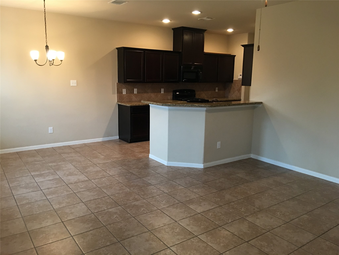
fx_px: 284
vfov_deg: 48.2
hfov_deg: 61.7
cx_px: 170
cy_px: 128
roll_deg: -1.0
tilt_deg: -8.8
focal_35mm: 29
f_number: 2.2
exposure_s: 1/15
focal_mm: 4.15
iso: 80
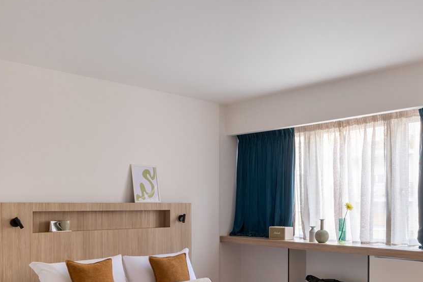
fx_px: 458
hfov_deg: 49.2
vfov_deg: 33.6
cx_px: 259
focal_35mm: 39
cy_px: 207
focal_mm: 24
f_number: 18
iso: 400
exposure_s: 1/6
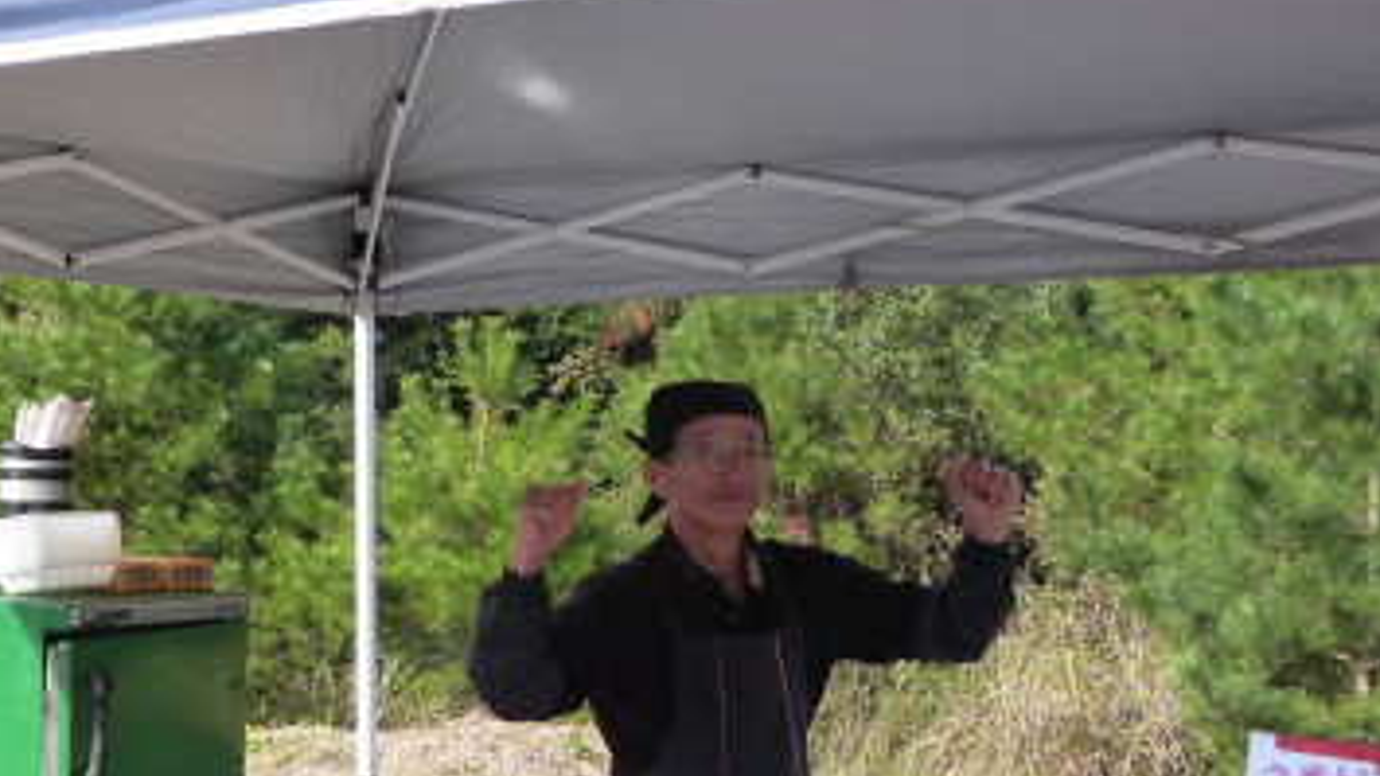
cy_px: 632
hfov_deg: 34.3
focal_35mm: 61
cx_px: 593
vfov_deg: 19.5
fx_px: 2232
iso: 160
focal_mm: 7.9
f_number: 4
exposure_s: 1/160
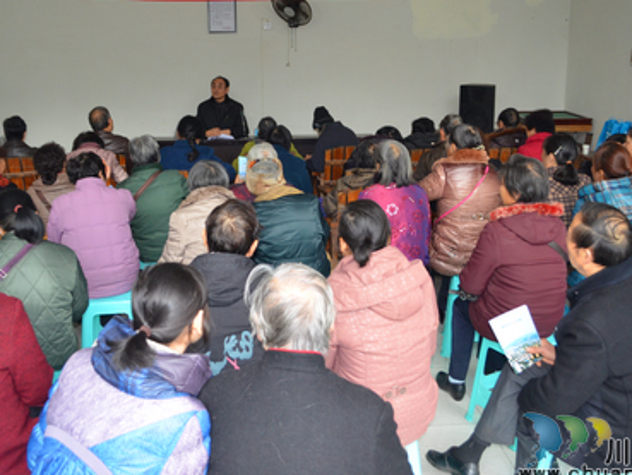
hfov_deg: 47.8
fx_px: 712
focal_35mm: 39
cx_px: 312
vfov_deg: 36.8
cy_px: 205
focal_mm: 20
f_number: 3.8
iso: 1000
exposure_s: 1/60
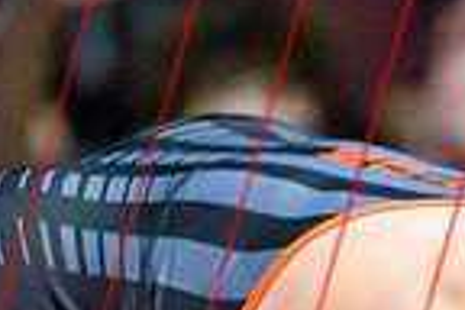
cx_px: 764
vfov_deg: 1.2
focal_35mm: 1123
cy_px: 719
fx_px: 14504
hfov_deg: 1.8
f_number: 2.8
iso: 16000
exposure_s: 1/640
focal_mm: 200
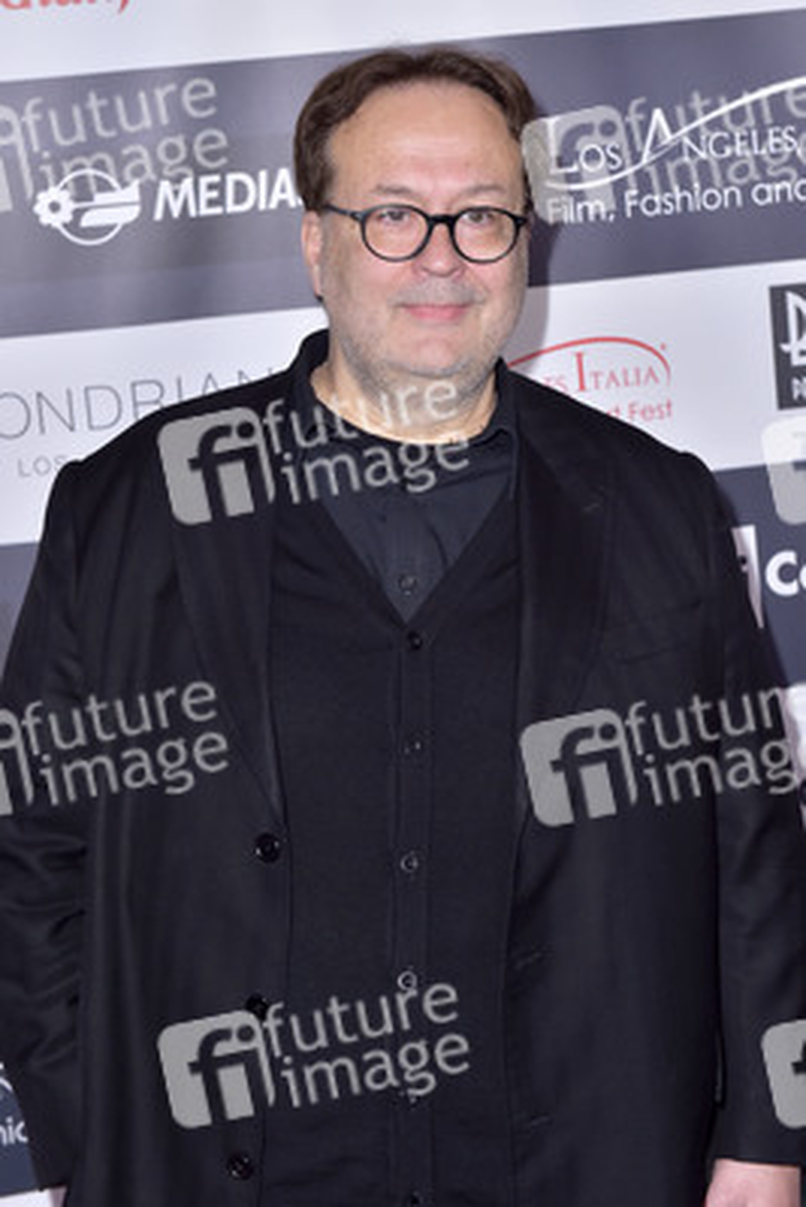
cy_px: 604
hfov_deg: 22.6
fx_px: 2013
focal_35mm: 60
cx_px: 403
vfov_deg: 33.4
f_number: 6.3
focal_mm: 60
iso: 500
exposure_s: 1/320
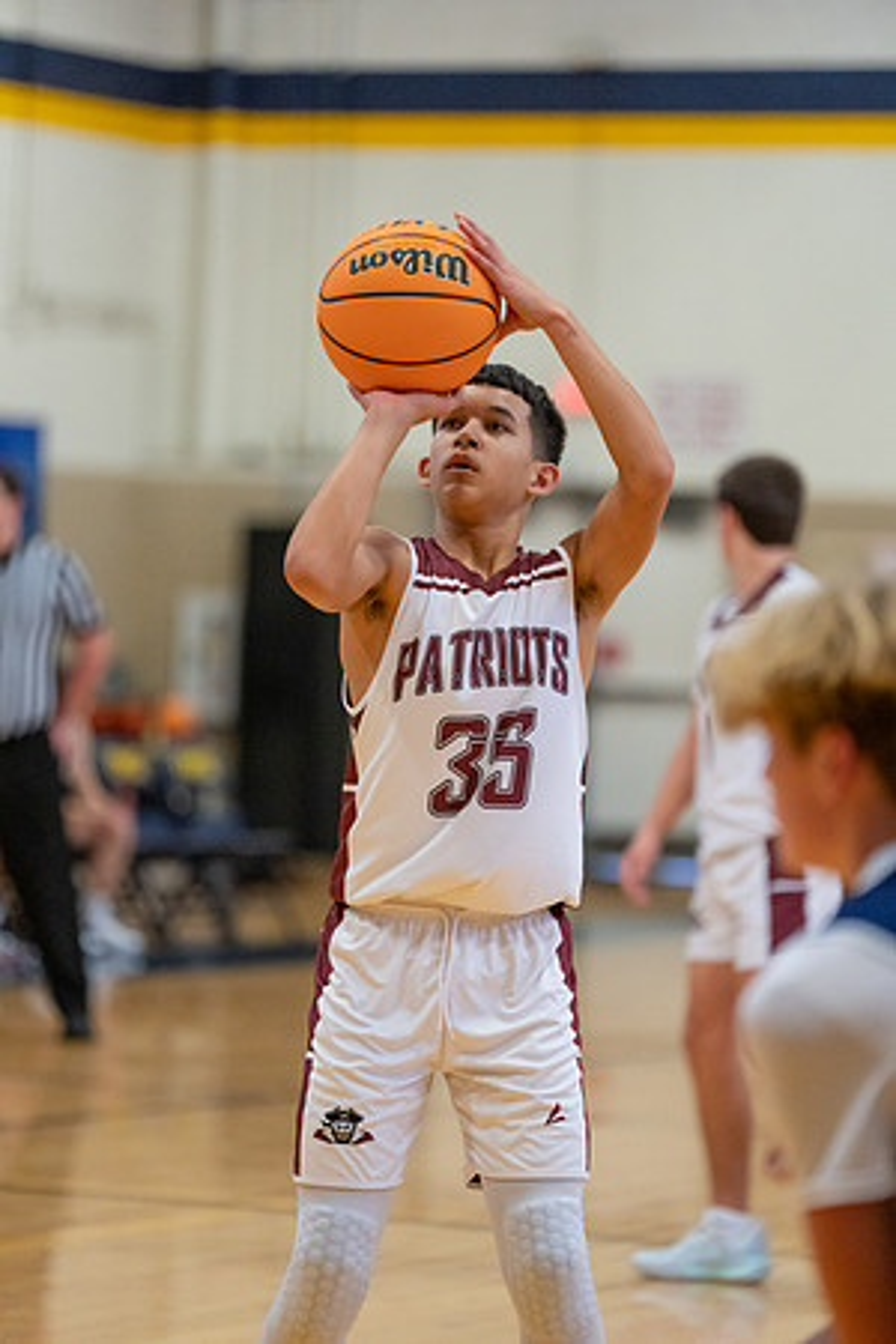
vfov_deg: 12.7
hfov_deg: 8.5
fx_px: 6048
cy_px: 672
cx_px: 448
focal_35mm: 162
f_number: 2.8
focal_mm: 162
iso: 4000
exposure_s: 1/1000
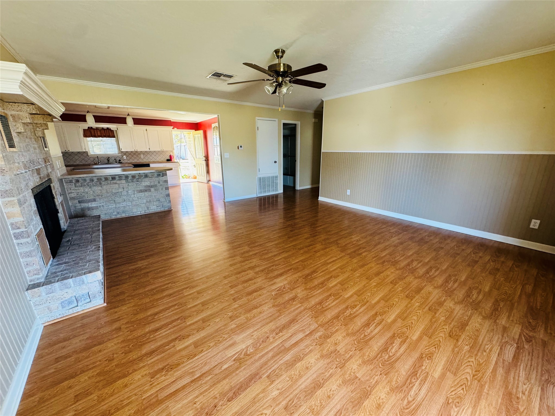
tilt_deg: -16.4
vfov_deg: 85.7
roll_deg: +0.5
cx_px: 278
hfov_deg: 102.1
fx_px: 224
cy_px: 208
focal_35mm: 14
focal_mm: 2.22
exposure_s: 1/74
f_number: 2.2
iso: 320
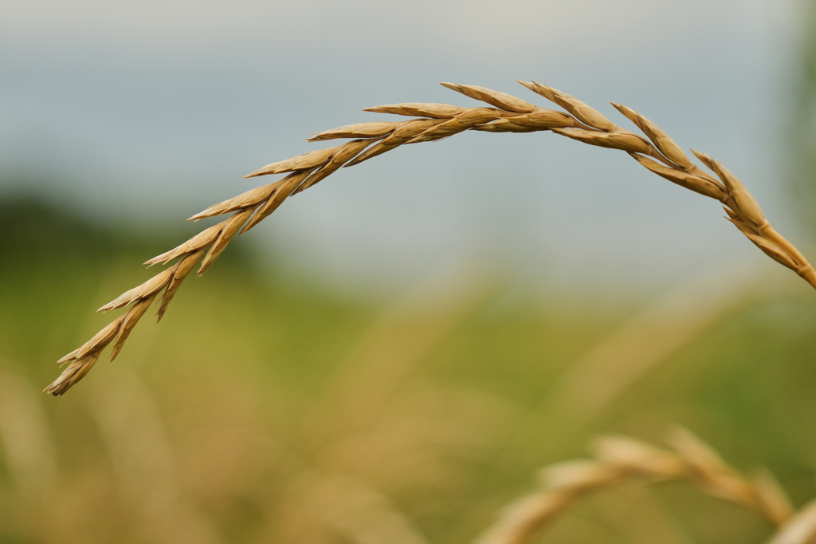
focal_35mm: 70
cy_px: 272
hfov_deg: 28.9
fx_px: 1586
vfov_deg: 19.4
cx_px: 408
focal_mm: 70
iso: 800
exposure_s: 1/2500
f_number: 2.8
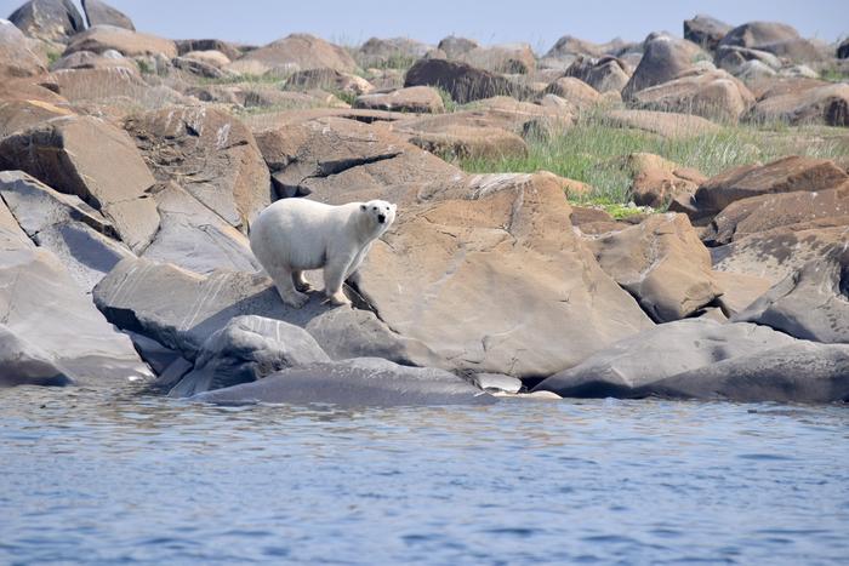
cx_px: 424
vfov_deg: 3.8
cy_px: 283
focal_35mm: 360
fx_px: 8491
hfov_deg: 5.7
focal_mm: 240
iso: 200
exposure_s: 1/1000
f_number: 8
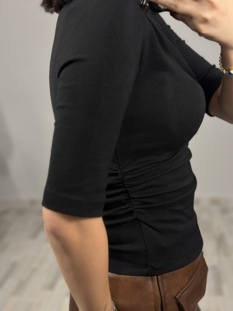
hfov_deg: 30.3
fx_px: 431
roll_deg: +8.5
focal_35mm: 48
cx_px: 116
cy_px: 156
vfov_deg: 39.7
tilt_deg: -38.4
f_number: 1.78
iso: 100
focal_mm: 6.86
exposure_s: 1/100
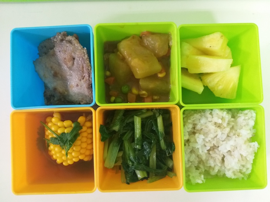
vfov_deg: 53.1
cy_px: 101
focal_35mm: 26
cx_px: 135
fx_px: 203
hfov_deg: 67.3
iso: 320
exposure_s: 1/24
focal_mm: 3.93
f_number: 1.7
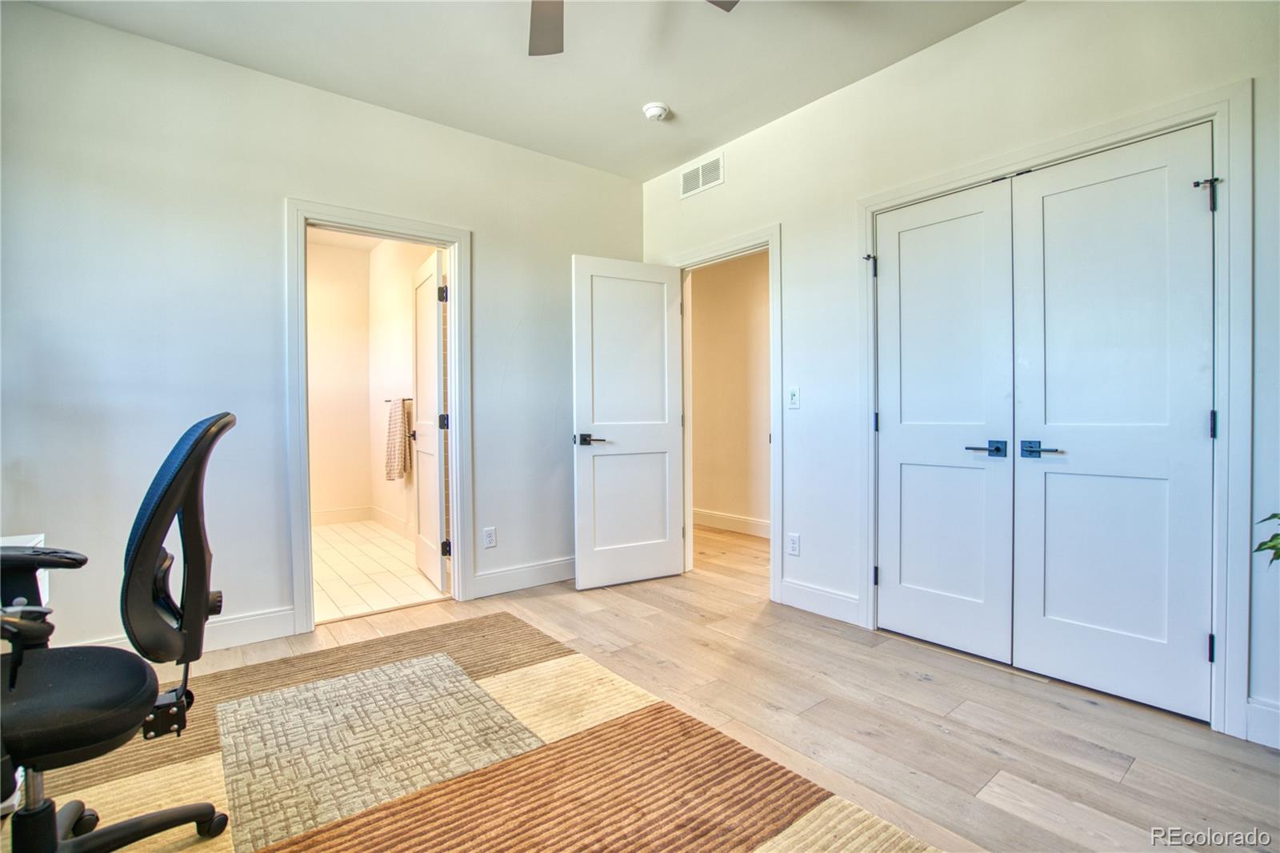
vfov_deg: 73.7
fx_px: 569
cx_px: 640
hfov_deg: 96.7
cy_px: 426
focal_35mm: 16
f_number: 4
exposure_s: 1/60
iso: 500
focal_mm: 16
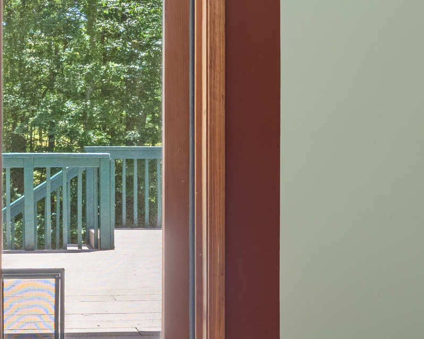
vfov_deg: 27.3
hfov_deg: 31.1
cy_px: 123
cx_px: -12
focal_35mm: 55
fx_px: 696
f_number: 8
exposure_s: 1/2.5
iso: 800
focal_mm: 15.4
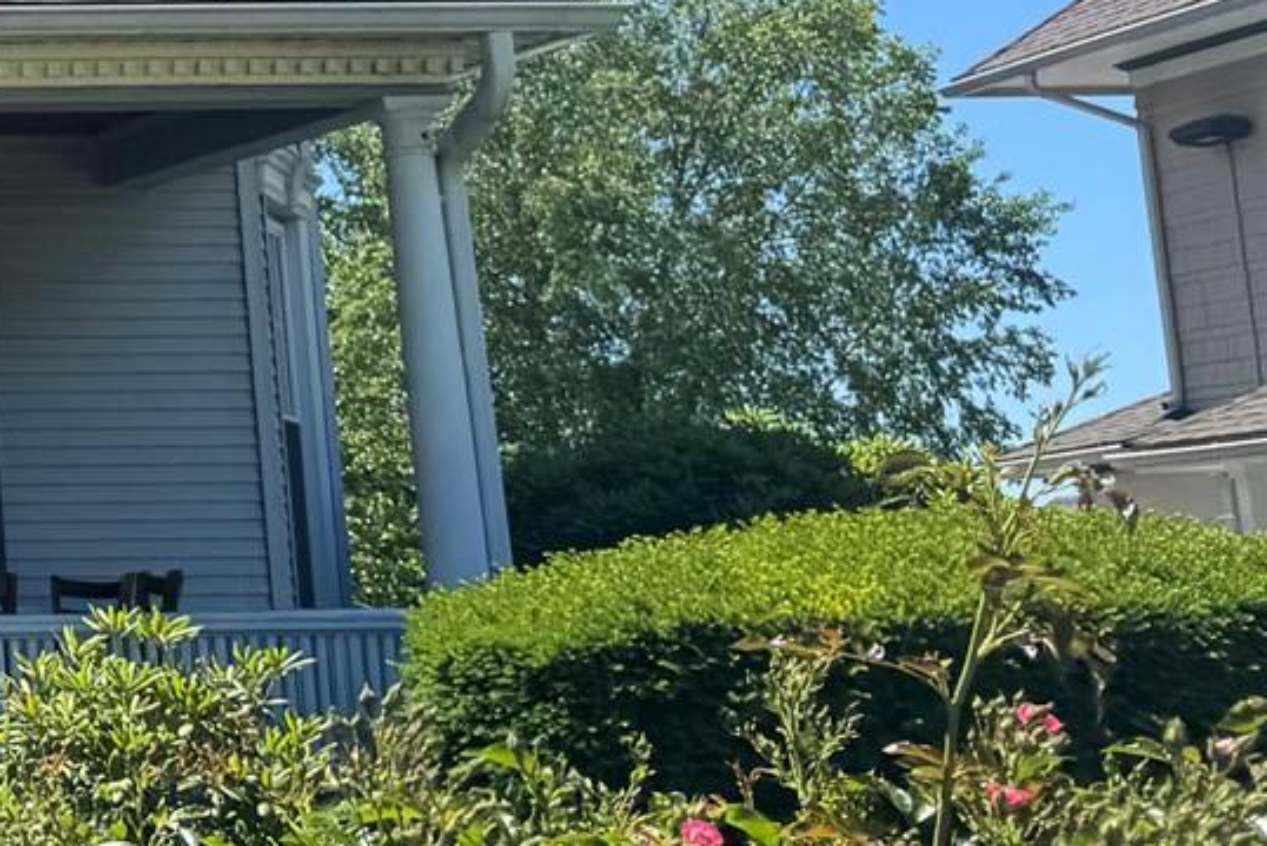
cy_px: 139
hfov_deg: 17.9
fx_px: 3344
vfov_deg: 14.3
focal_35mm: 95
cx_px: -900
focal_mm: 6.76
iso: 80
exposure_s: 1/2959
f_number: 1.78
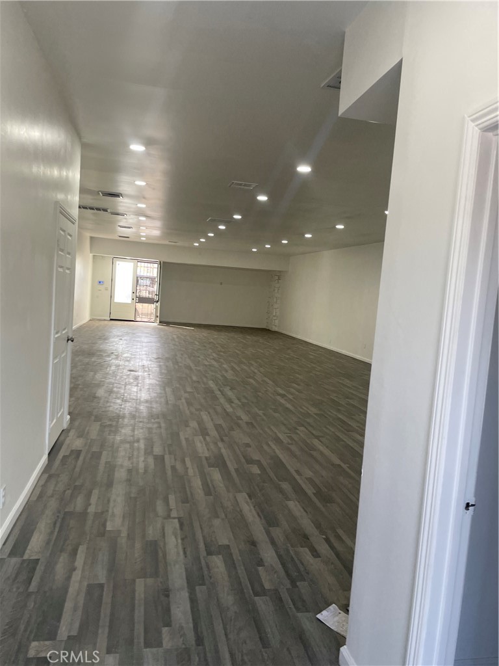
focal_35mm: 26
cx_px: 250
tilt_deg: -4.2
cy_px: 333
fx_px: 500
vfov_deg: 67.3
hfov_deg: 53.1
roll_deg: -3.9
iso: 80
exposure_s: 1/120
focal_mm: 4.2
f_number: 1.6
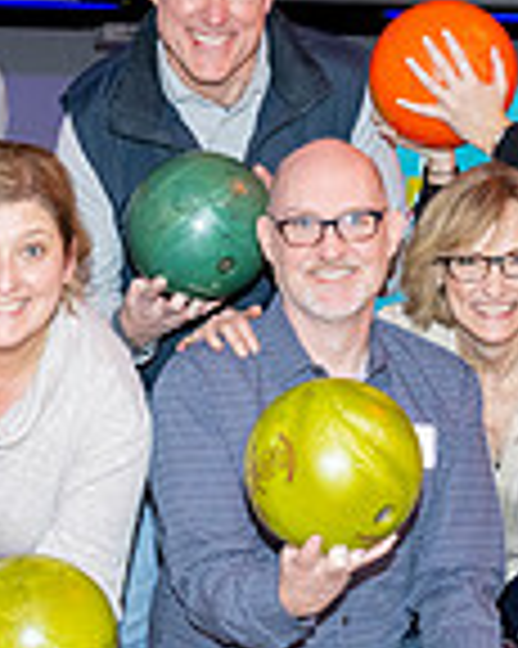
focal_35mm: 140
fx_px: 2686
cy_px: 488
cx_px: -5
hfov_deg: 10.9
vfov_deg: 13.7
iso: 1600
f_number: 5.6
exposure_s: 1/60
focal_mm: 37
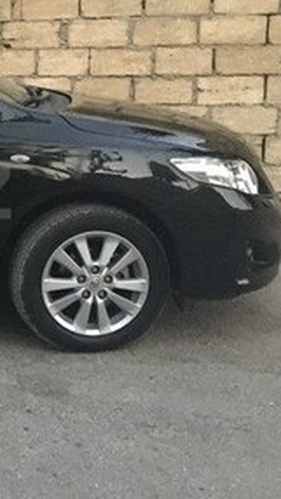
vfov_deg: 28.9
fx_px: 966
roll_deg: +1.7
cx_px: -168
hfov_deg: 15.1
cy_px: 193
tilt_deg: -12.4
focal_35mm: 73
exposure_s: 1/17
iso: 320
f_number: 2.2
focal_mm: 4.15
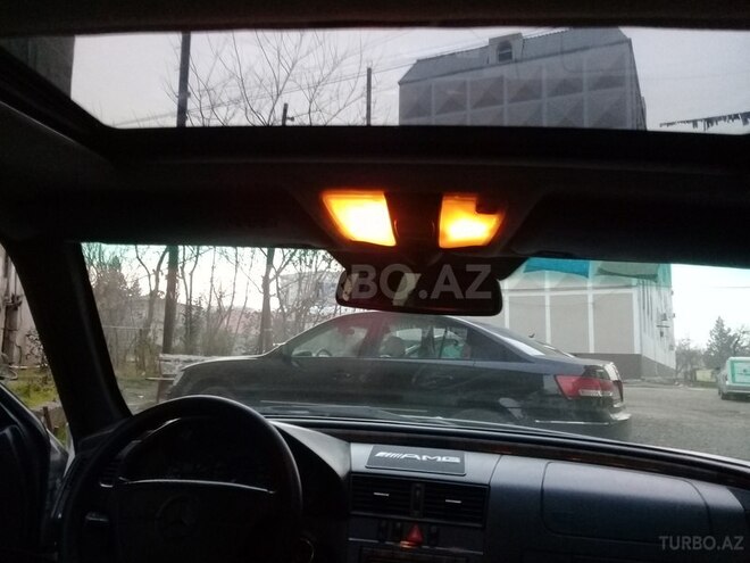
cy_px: 282
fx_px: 672
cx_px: 375
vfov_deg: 45.4
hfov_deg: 58.4
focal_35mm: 31
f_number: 2.2
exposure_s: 1/20
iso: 200
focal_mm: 3.3
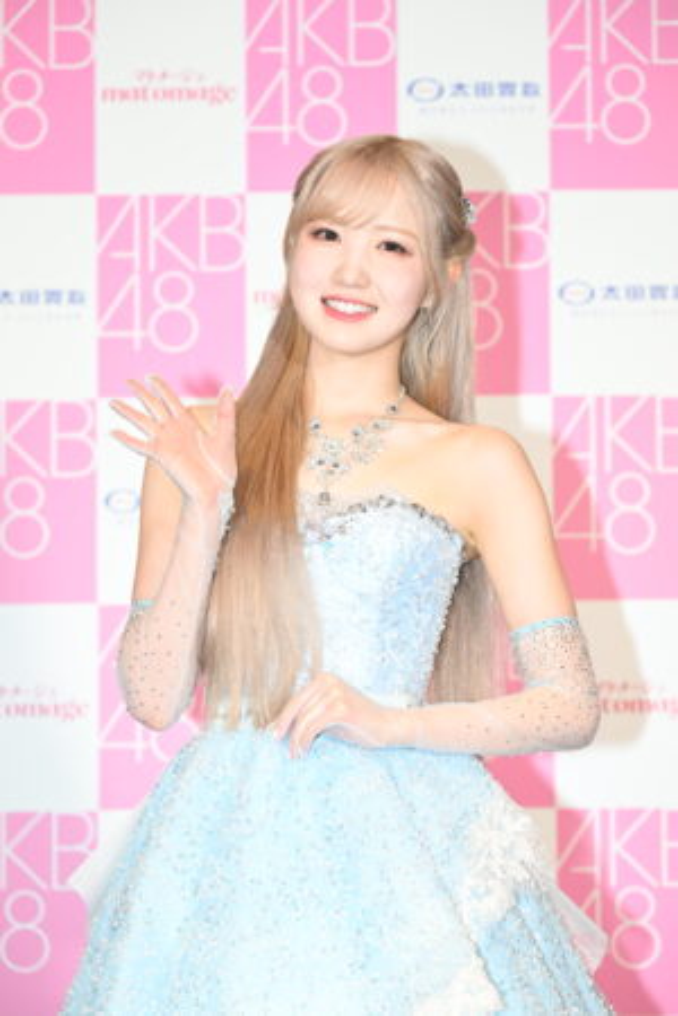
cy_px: 508
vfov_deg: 17.8
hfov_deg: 11.9
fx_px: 3248
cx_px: 339
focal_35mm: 115
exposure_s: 1/200
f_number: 5.6
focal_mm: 115
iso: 2500
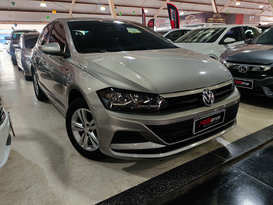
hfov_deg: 69.4
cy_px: 99
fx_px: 197
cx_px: 138
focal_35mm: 25
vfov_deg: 54.9
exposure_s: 1/30
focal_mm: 4.68
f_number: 1.8
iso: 102
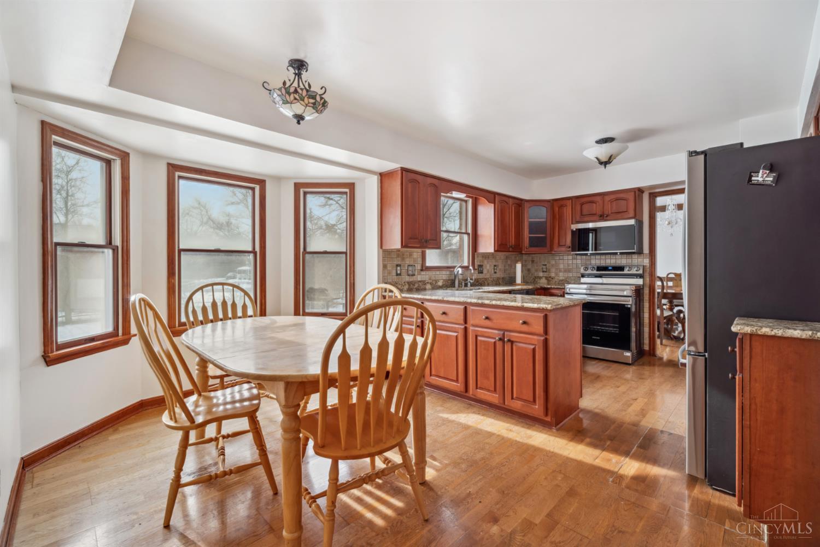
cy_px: 274
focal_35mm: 15
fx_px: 342
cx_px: 410
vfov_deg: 77.3
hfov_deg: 100.4
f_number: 9
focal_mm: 15
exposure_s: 1/8
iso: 200
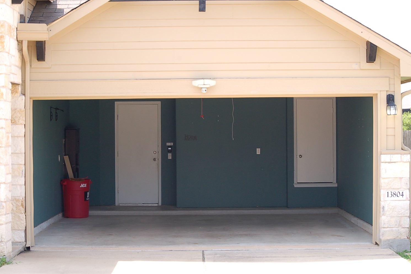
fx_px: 953
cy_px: 137
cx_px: 207
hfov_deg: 24.3
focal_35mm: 84
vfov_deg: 16.4
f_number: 6.3
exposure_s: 1/160
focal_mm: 55
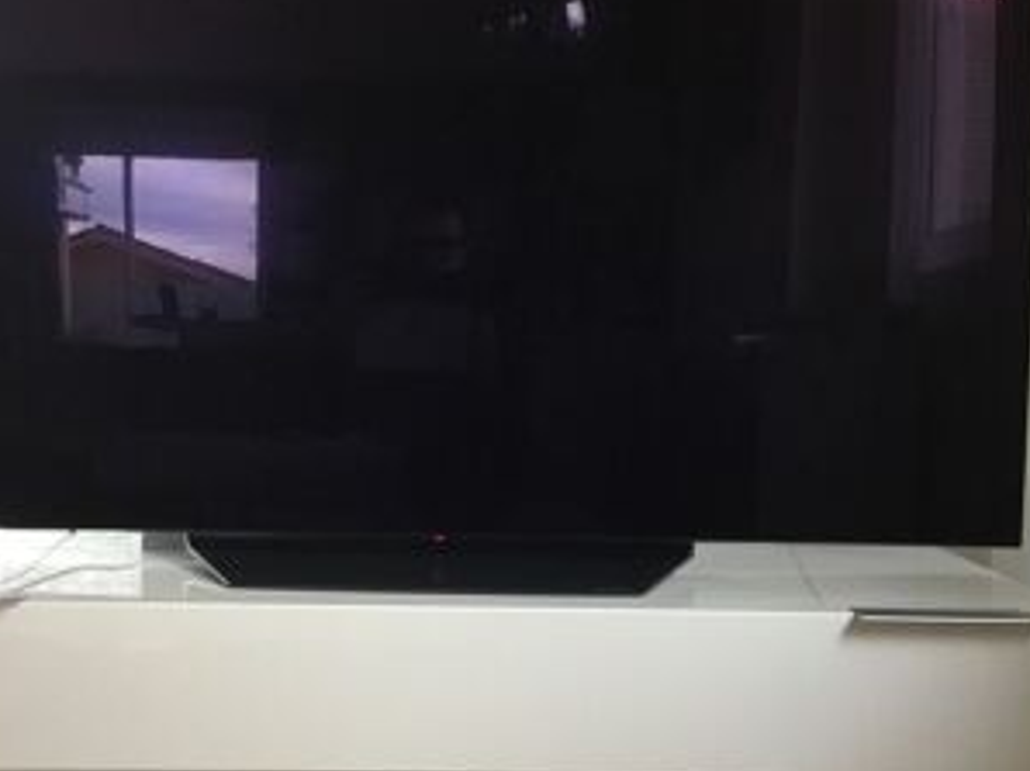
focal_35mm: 50
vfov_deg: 28.9
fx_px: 1487
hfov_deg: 38.2
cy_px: 487
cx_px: 467
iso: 160
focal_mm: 3.3
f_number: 2.4
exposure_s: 1/33
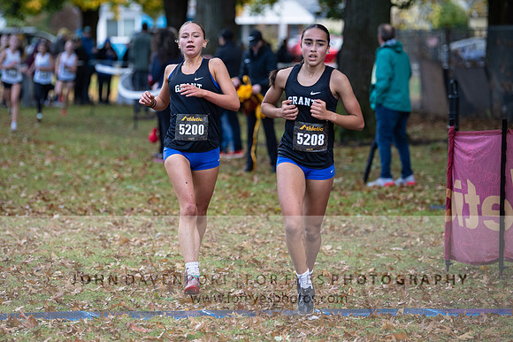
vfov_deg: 7.9
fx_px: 2489
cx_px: 209
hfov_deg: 11.8
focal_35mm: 175
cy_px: 143
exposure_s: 1/1000
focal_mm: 140
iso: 640
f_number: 2.8
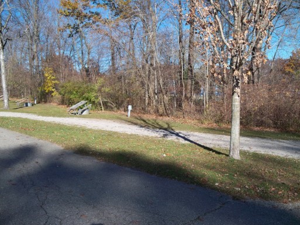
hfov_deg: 52.6
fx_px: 303
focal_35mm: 35
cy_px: 112
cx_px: 150
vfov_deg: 40.7
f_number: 3.5
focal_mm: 6.2
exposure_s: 1/500
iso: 64
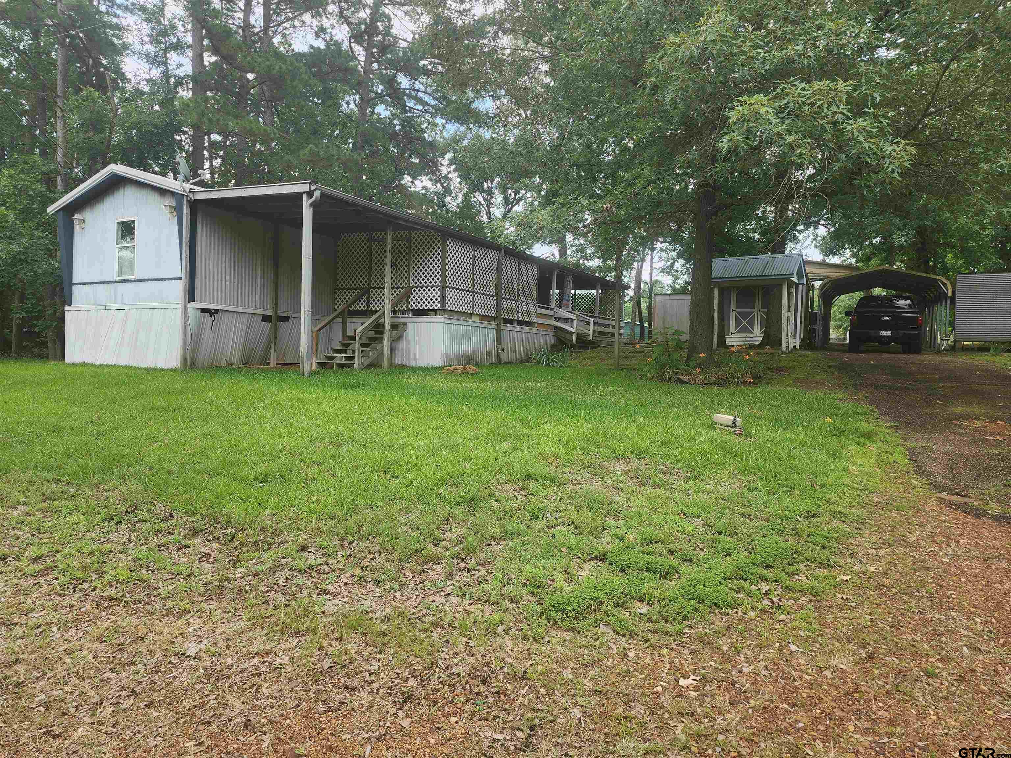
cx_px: 506
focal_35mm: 23
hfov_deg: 73.9
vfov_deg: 58.9
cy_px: 379
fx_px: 672
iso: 12
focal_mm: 6.4
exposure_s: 1/218
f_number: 1.8
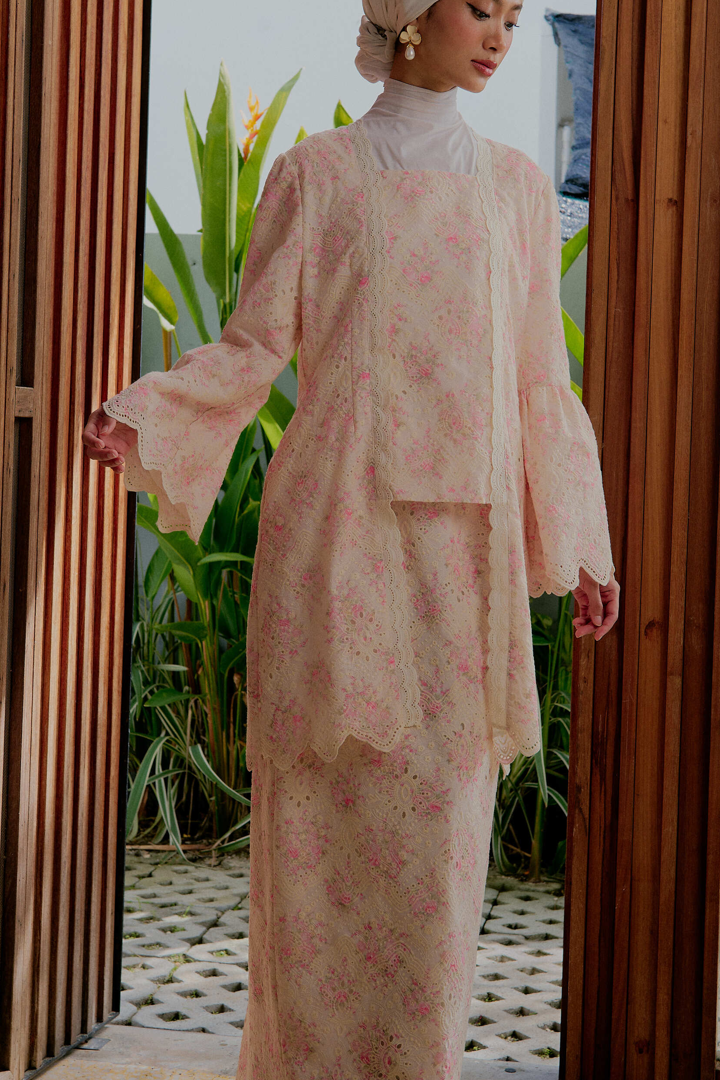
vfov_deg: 30.5
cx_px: 358
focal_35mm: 66
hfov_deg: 20.6
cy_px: 476
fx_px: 1980
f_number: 6.3
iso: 200
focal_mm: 40
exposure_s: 1/125
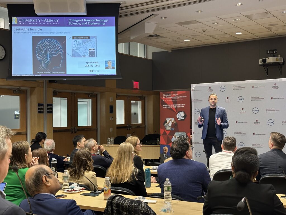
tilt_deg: +1.1
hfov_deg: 39.7
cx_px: 143
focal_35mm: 48
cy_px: 108
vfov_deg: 30.3
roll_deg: +0.6
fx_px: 397
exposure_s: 1/40
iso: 250
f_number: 1.78
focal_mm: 6.86
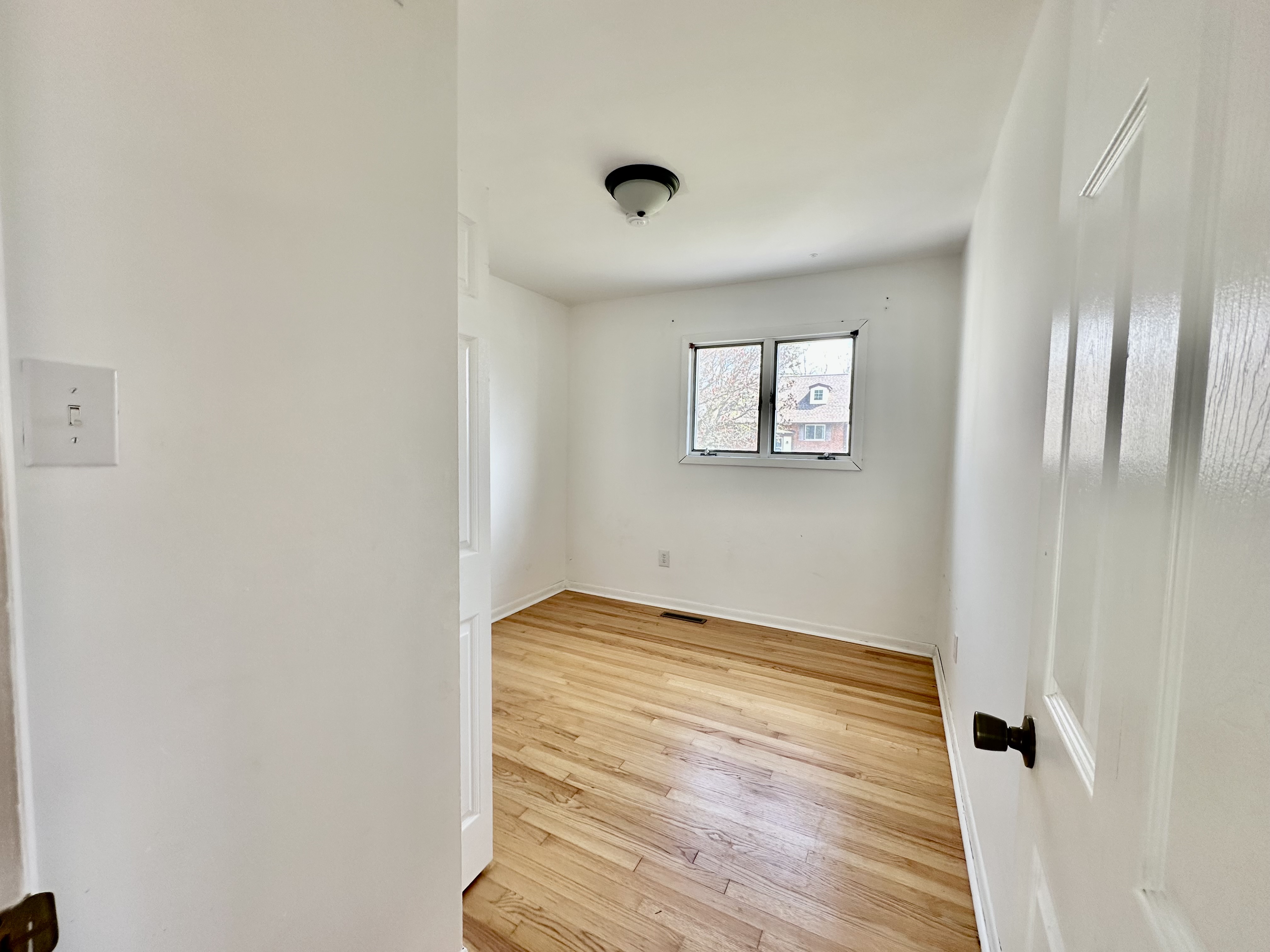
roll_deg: -1.8
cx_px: 635
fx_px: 514
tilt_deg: -3.0
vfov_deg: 85.7
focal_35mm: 14
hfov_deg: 102.1
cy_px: 476
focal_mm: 2.22
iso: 80
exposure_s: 1/99
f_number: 2.2
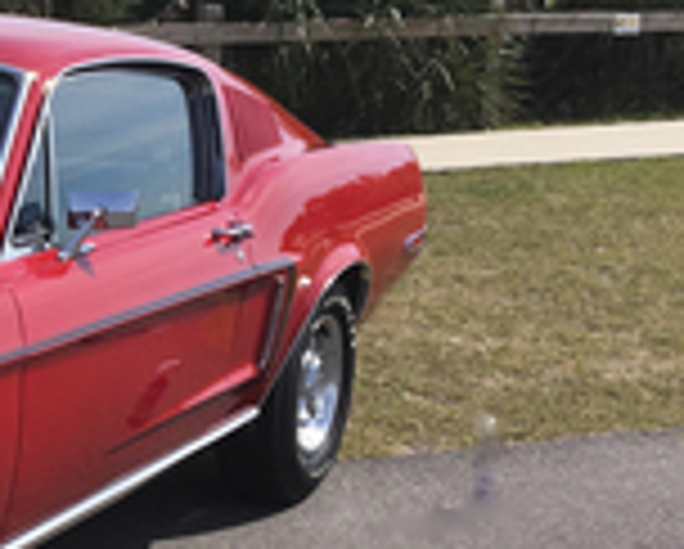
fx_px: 2007
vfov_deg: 15.5
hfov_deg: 17.2
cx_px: -376
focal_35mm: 99
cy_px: 423
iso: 25
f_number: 2.2
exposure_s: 1/2000
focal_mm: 4.15
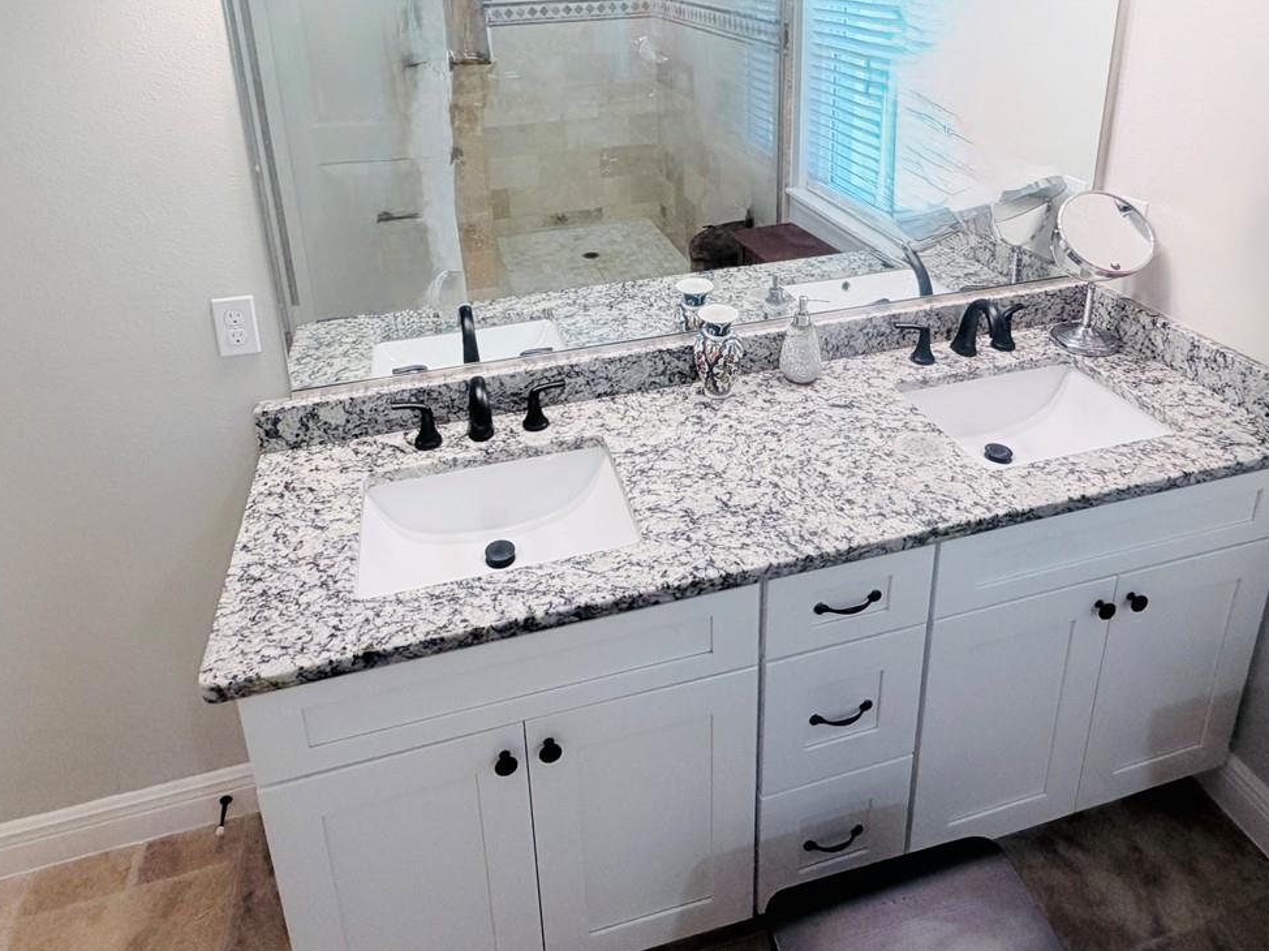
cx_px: 631
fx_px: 843
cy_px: 195
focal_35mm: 23
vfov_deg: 54.9
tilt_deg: -17.6
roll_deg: +2.7
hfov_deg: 73.9
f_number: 2.2
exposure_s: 1/120
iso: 160
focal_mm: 2.22
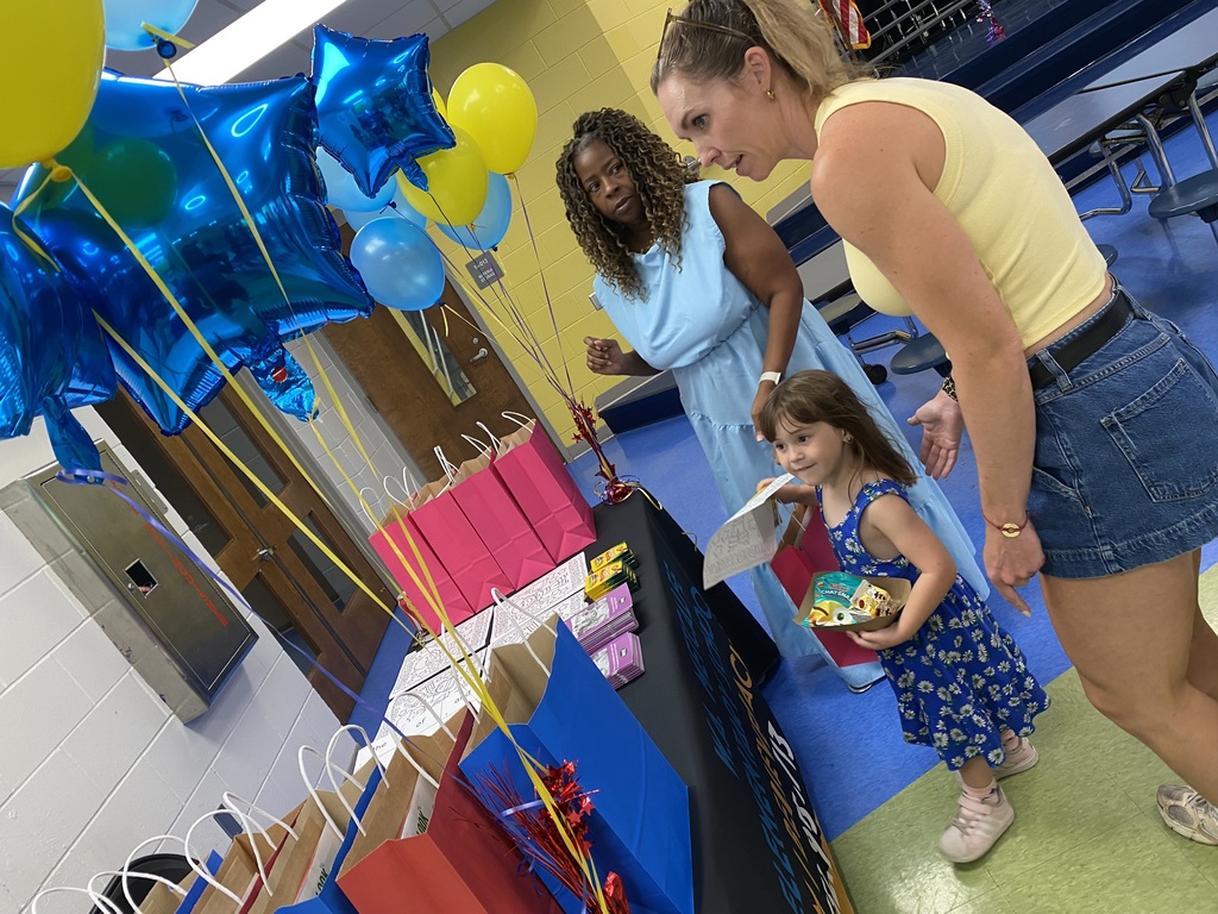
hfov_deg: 67.3
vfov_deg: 53.1
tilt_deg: -13.0
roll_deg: +32.6
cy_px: 457
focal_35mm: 26
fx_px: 915
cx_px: 609
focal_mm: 4.25
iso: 125
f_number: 1.8
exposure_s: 1/60
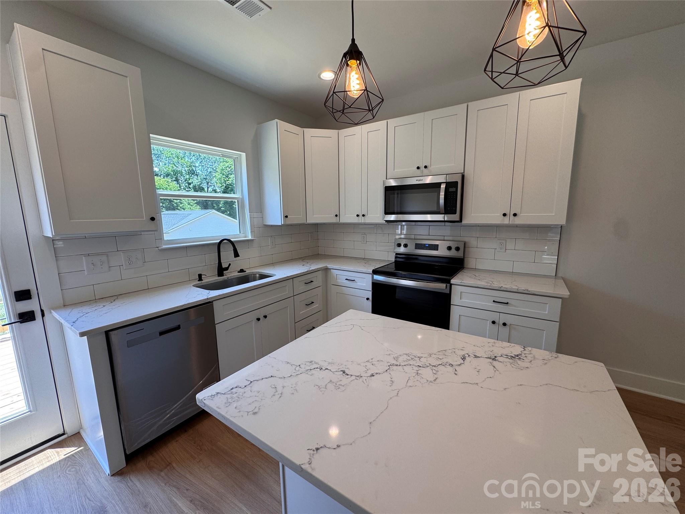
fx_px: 277
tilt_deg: -9.2
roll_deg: +0.9
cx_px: 342
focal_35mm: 14
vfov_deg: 85.7
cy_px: 257
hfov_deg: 102.1
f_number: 2.2
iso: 64
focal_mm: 2.22
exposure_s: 1/120
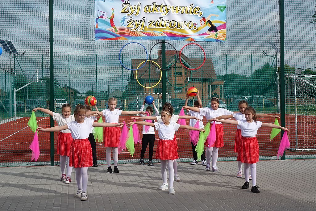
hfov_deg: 29.2
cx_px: 158
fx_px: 606
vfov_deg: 19.7
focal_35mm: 69
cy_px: 106
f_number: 5
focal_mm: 25.23
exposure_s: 1/800
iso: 125
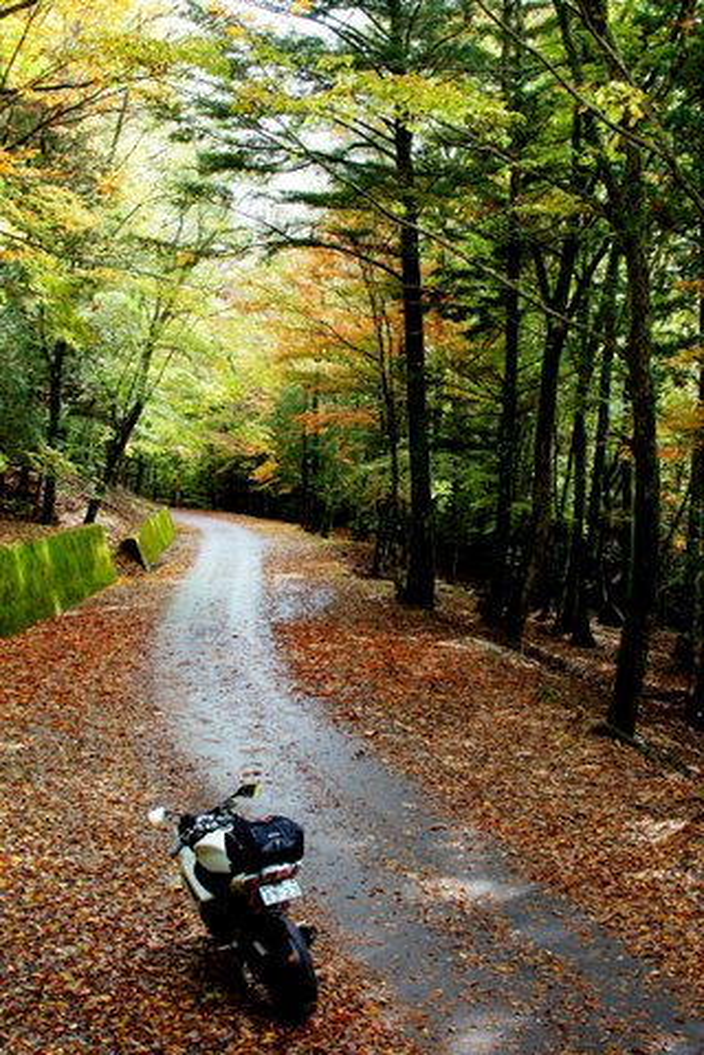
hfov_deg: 29.9
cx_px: 352
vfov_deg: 43.6
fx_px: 1320
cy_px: 528
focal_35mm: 45
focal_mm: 30
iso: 200
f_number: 6.3
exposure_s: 1/60
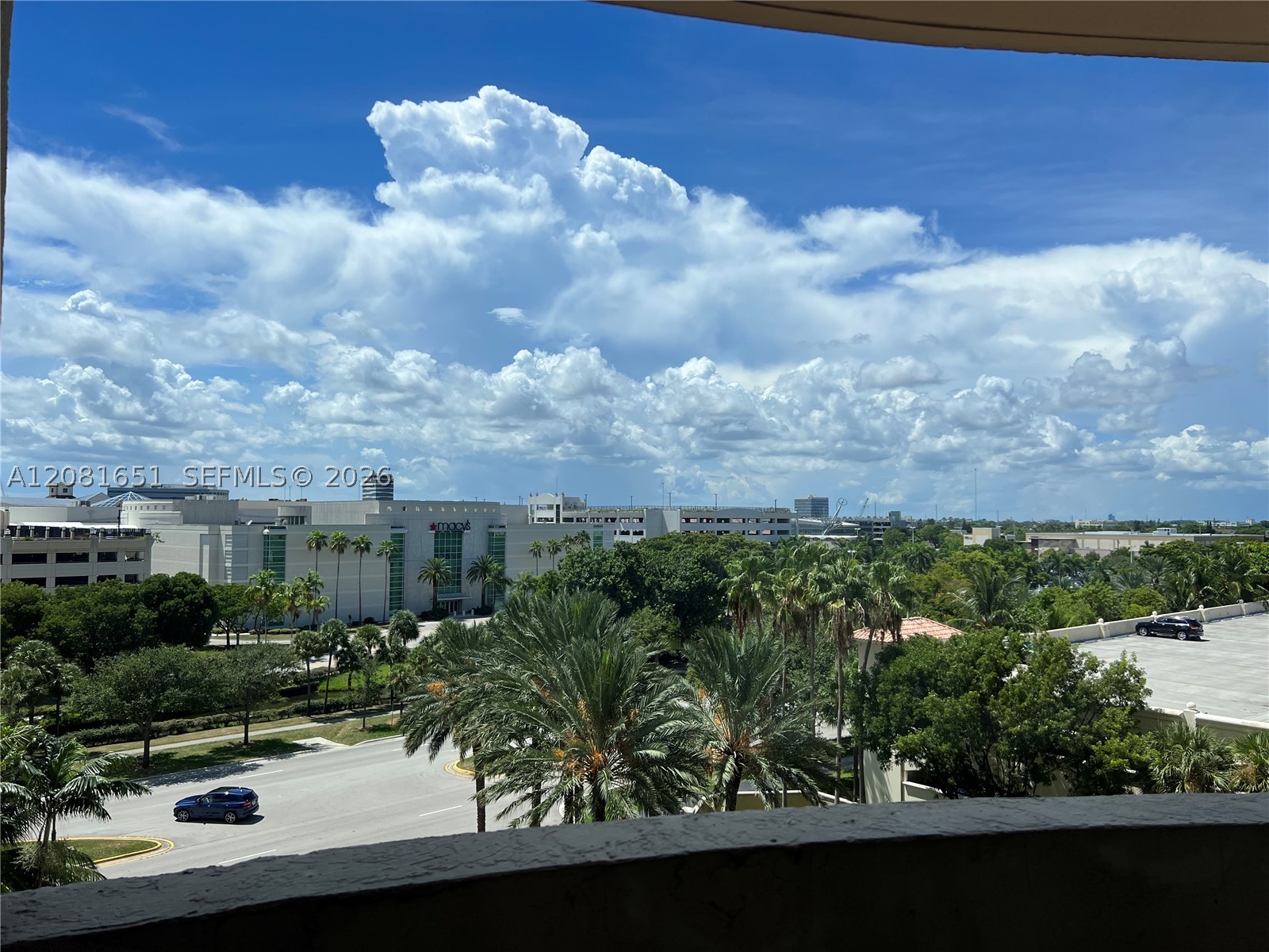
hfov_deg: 67.3
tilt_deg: +2.1
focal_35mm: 26
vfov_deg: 53.1
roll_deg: -0.2
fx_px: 953
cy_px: 476
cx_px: 634
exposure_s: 1/3831
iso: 50
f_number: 1.5
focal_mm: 5.7
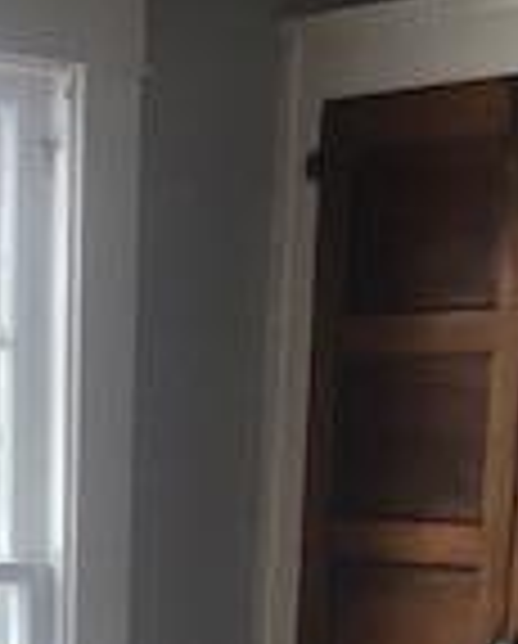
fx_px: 2331
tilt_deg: -18.4
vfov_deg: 13.8
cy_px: 1216
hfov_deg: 12.6
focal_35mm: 122
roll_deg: -1.8
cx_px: 90
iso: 32
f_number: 1.8
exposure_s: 1/24
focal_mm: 3.99
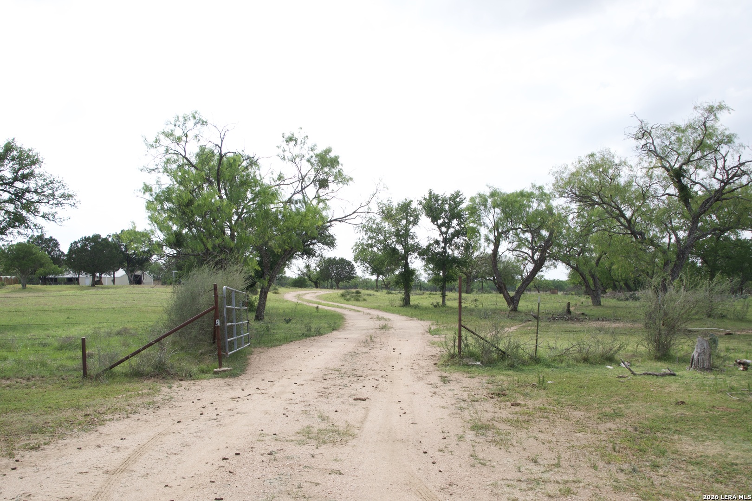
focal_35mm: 31
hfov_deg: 60.3
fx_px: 648
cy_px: 250
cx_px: 376
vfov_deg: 42.3
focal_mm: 21
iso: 100
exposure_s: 1/125
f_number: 8
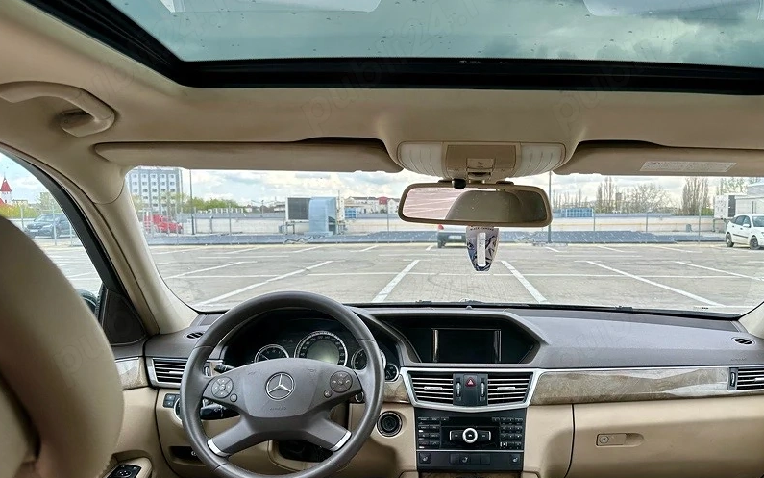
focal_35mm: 32
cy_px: 307
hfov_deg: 59.0
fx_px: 666
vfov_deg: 39.1
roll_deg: +0.4
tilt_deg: -7.2
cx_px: 467
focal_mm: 6.86
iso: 80
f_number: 1.78
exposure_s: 1/422
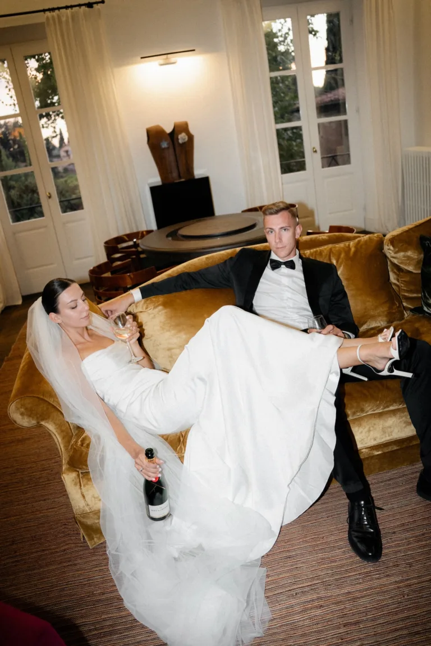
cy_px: 323
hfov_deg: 46.4
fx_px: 502
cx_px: 216
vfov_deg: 65.5
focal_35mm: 28
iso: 400
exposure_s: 1/100
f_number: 2.8
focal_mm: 28
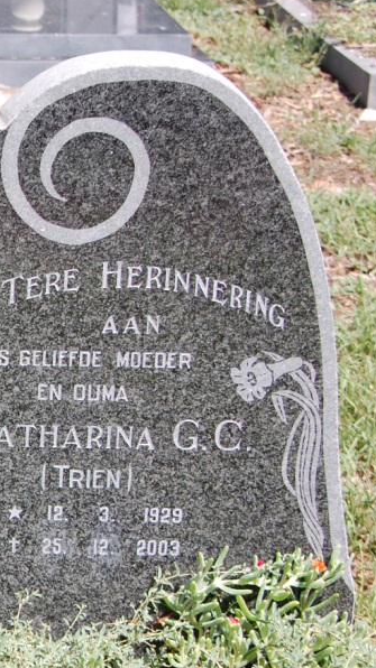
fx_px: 2199
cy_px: 316
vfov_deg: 17.3
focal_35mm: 124
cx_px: -184
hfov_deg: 9.5
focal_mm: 46
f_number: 8
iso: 200
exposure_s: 1/250
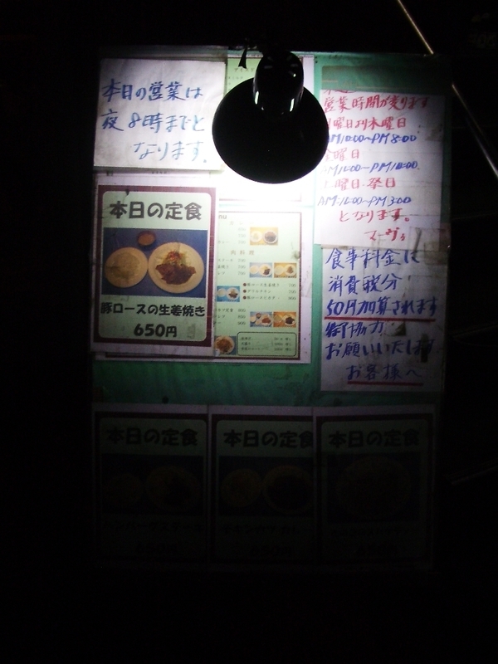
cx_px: 249
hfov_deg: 40.7
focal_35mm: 35
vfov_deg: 52.6
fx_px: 671
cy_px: 332
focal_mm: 5.8
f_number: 2.6
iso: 200
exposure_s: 1/60
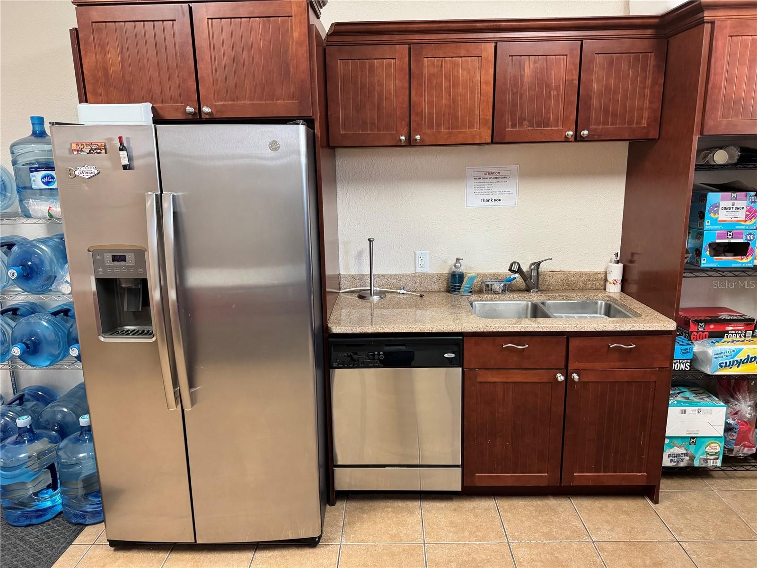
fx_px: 525
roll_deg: +1.3
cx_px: 378
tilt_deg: -12.6
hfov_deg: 71.6
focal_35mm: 24
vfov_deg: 56.8
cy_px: 284
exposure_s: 1/60
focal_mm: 6.76
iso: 400
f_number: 1.78
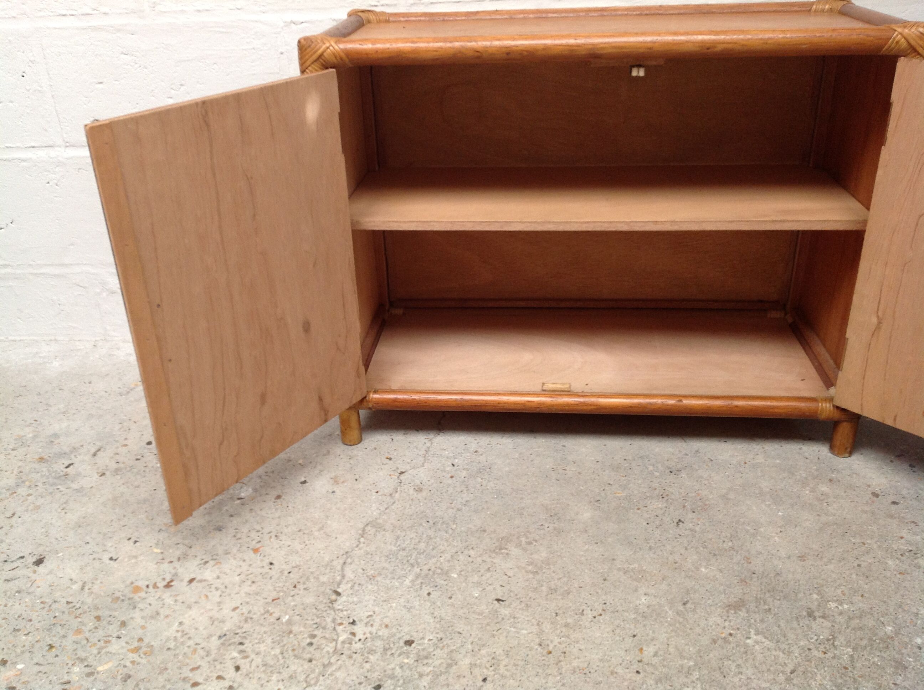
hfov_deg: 52.7
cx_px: 462
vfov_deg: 40.6
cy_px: 345
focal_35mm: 35
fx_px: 933
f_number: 2.4
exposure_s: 1/15
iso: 125
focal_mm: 4.28
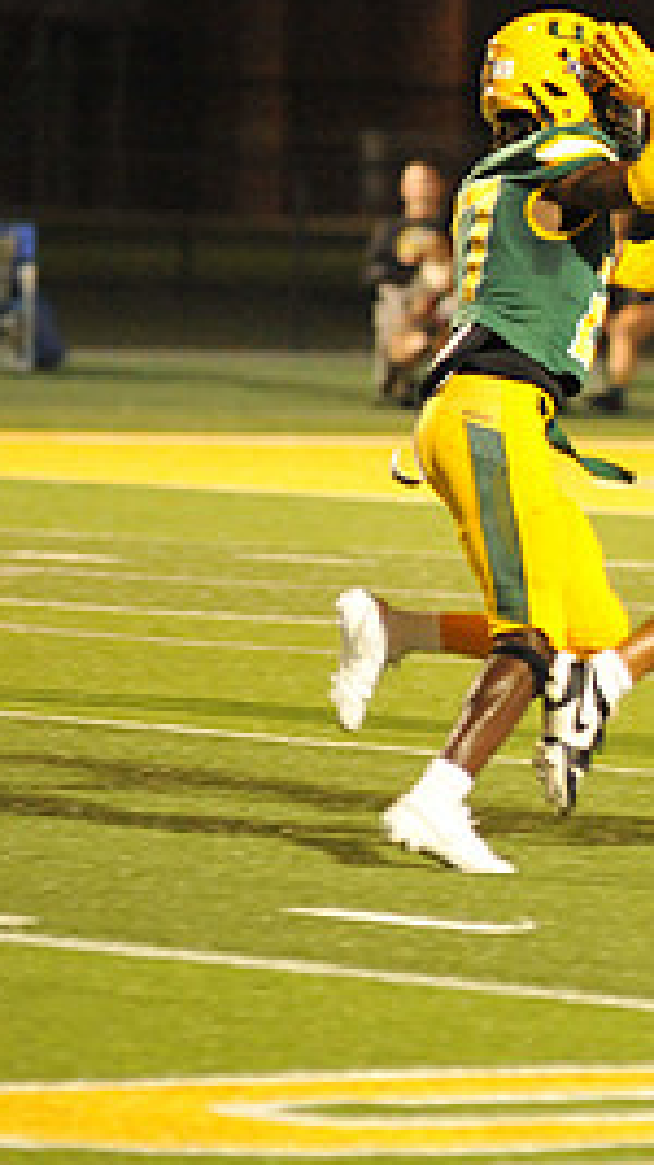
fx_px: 14041
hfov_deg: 2.7
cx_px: 1099
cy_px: 454
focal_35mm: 455
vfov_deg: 4.7
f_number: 4
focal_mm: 200
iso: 6400
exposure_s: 1/320
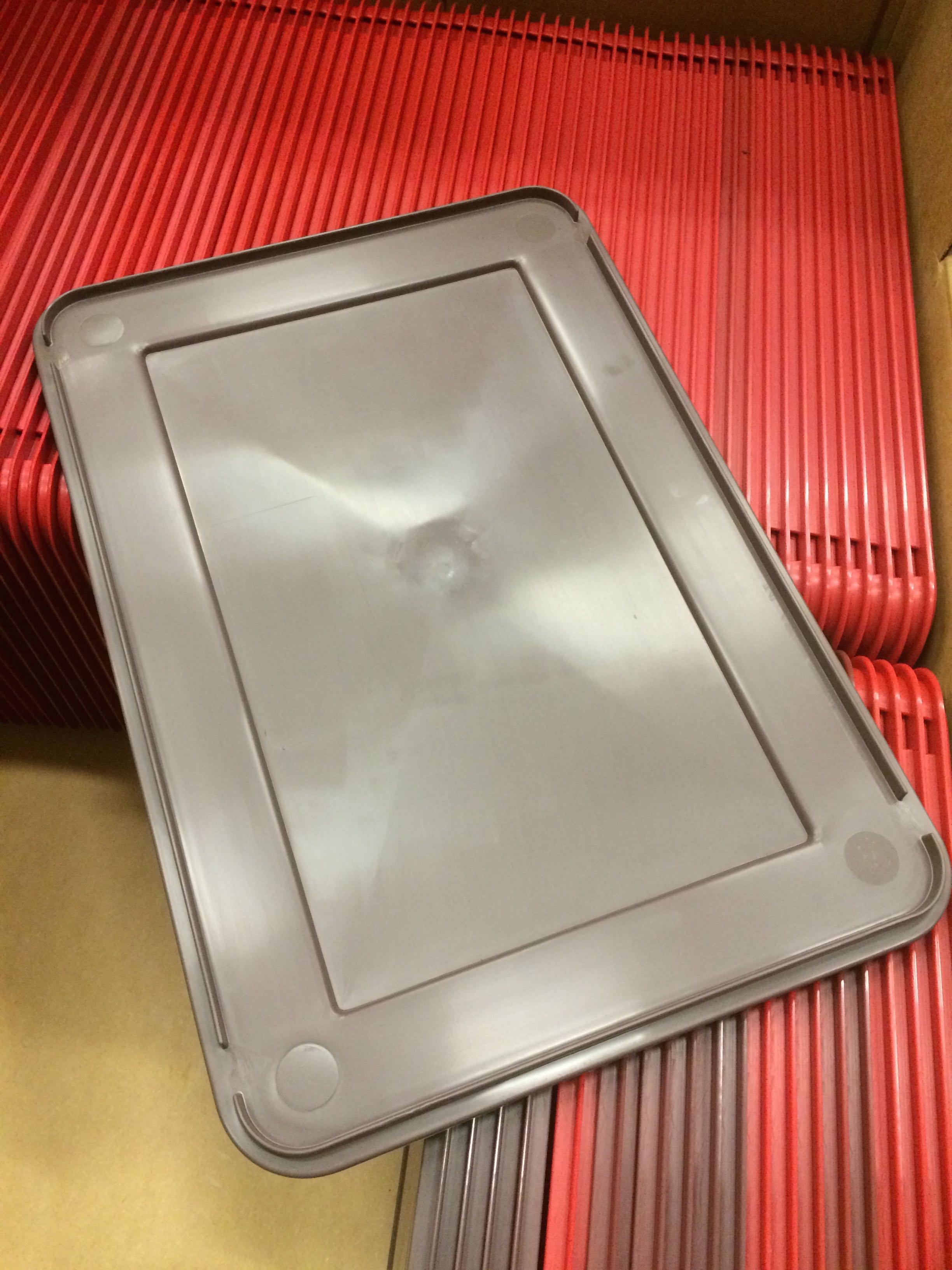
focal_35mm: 29
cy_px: 635
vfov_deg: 61.7
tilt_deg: -62.1
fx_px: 1063
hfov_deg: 48.2
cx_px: 476
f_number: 2.2
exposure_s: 1/30
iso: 320
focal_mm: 4.15
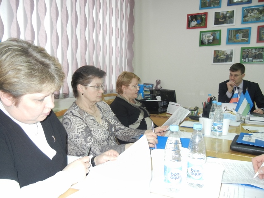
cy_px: 99
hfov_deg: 60.0
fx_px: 229
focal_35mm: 30
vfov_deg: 46.8
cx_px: 132
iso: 200
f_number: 3.5
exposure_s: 1/30
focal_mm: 5.4
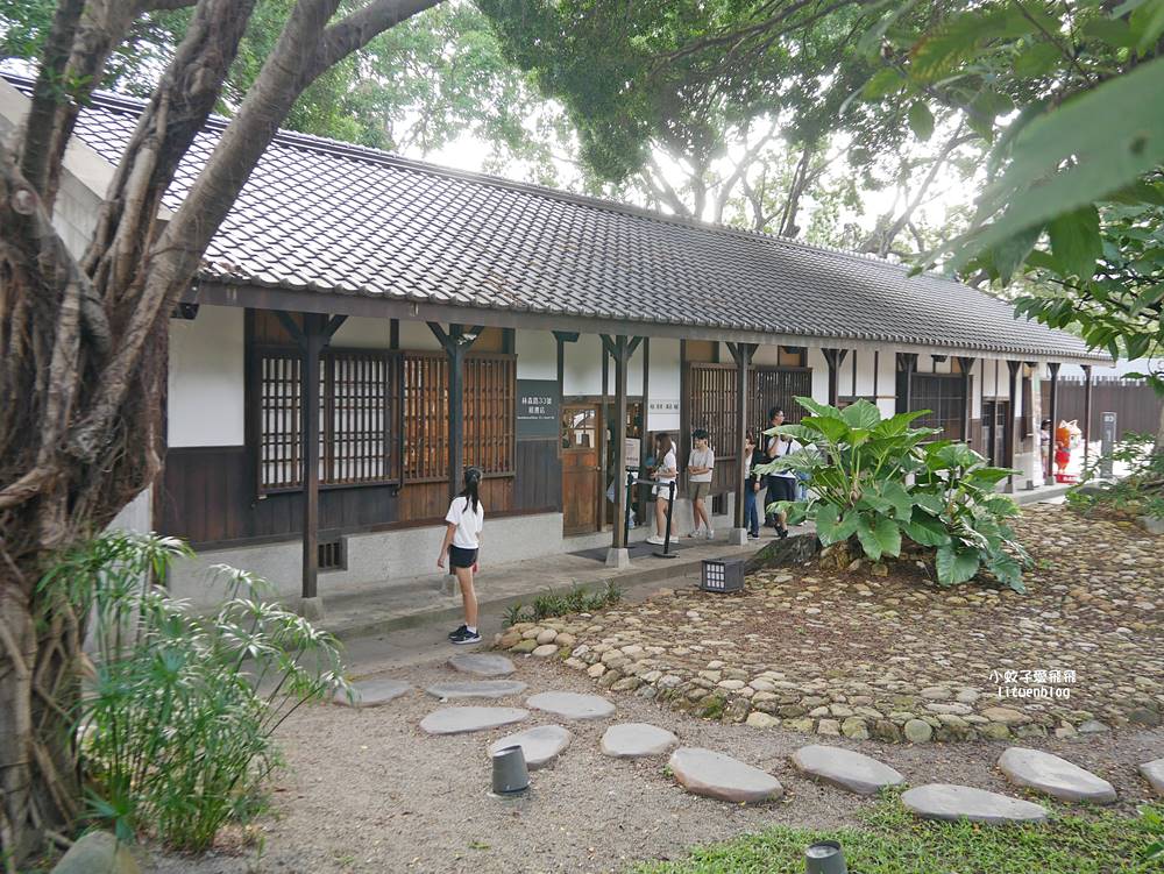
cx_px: 582
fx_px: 1077
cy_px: 437
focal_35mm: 32
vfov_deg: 44.2
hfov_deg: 56.8
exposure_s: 1/60
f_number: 4
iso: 200
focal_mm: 16
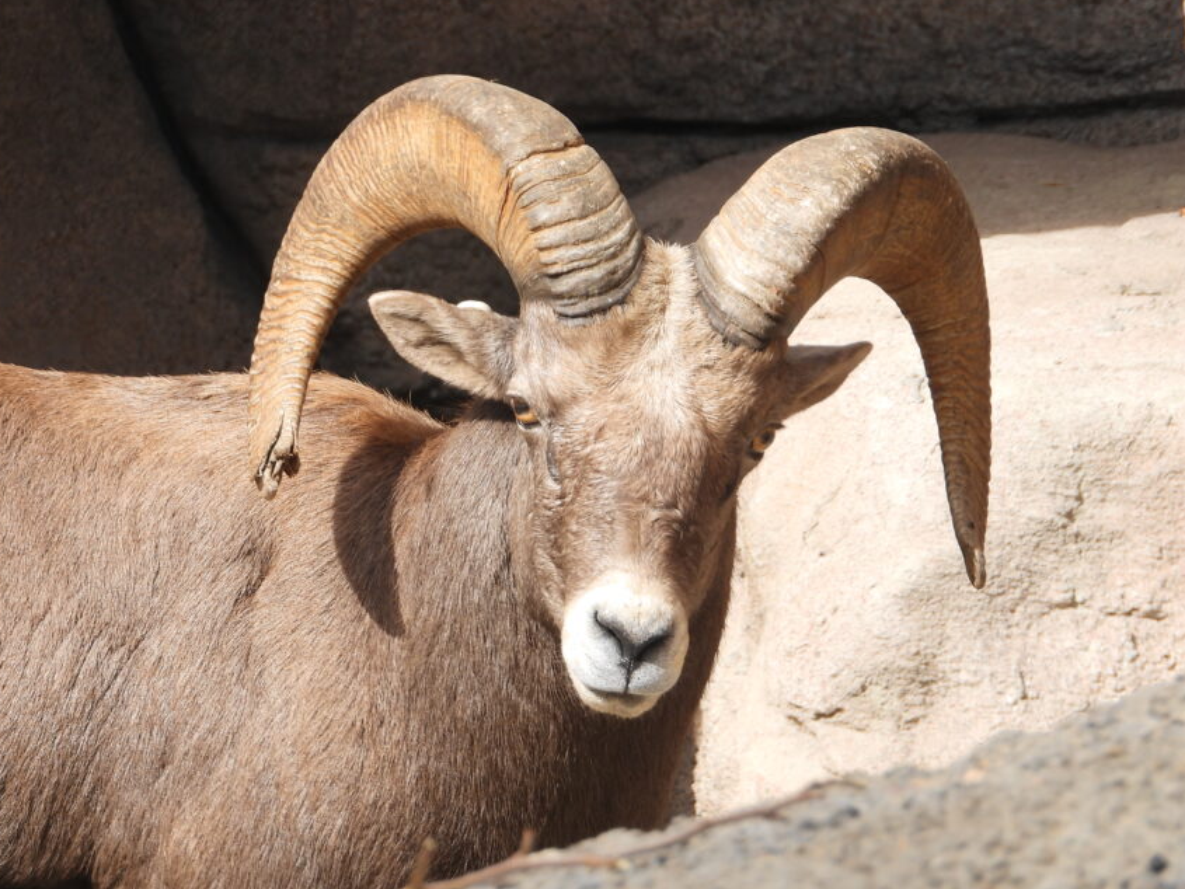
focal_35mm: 848
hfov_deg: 2.3
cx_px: 495
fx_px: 29033
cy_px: 531
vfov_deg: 1.8
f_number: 5
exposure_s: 1/250
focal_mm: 126
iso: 110
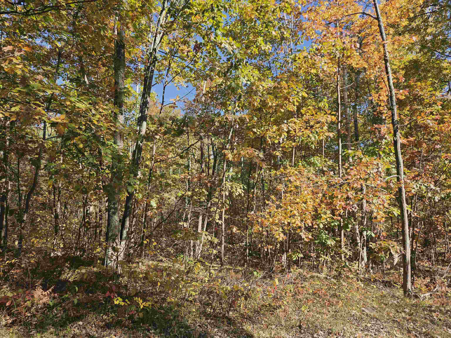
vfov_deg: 58.9
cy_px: 169
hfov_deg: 73.9
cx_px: 226
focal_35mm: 23
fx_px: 300
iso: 80
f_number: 1.8
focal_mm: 5.4
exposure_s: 1/1429
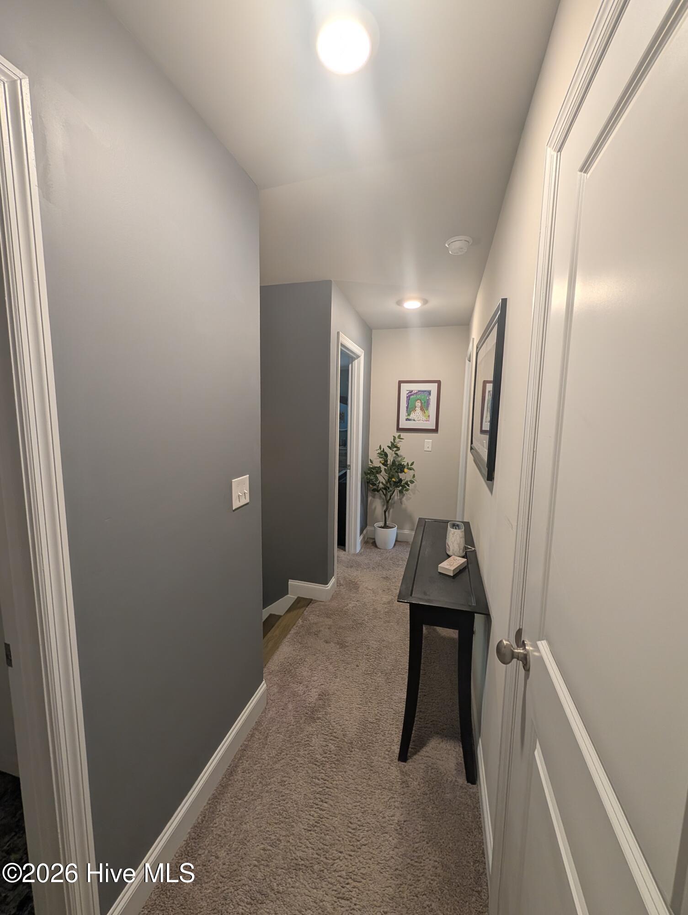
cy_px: 458
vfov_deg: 110.5
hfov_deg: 94.6
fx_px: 317
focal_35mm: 12
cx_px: 344
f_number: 1.7
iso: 75
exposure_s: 1/60
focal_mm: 2.02
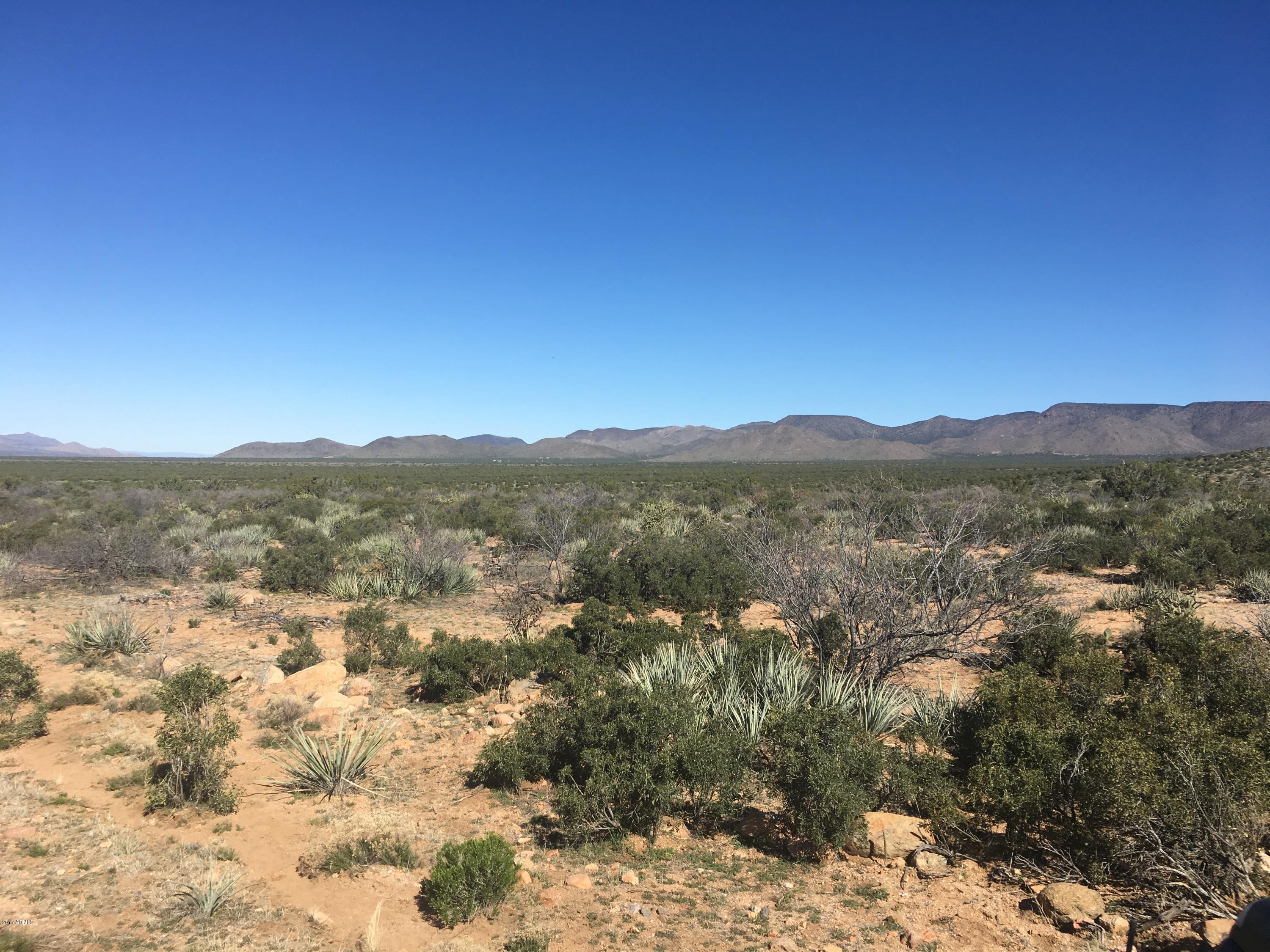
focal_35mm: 29
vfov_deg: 48.2
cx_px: 635
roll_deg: -2.6
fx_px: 1064
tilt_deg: -2.5
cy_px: 476
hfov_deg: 61.7
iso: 25
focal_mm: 4.15
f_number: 2.2
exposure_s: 1/2024
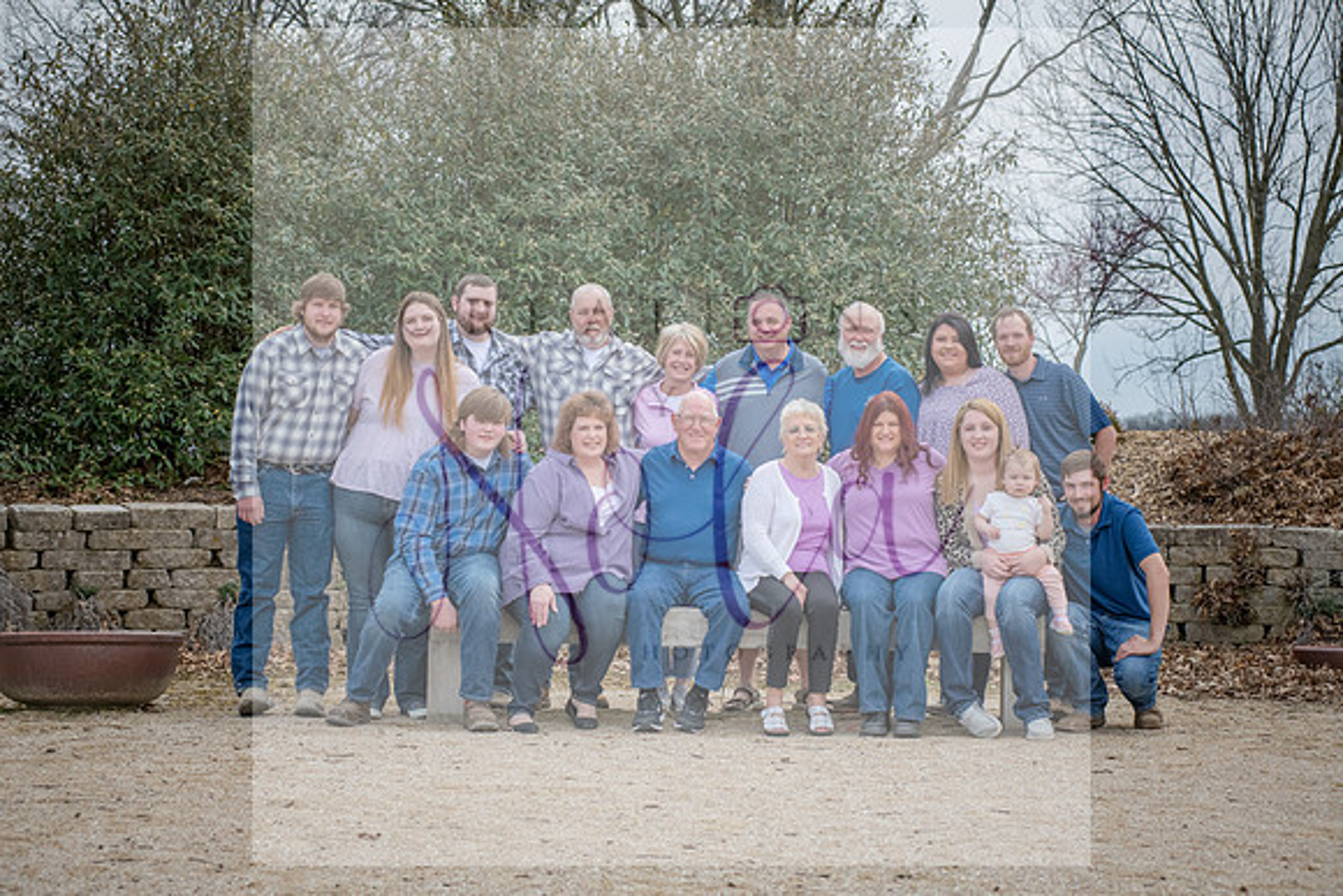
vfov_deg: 17.1
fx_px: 2985
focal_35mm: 80
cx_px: 672
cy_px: 448
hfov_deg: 25.4
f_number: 7.1
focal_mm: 80
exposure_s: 1/640
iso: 400
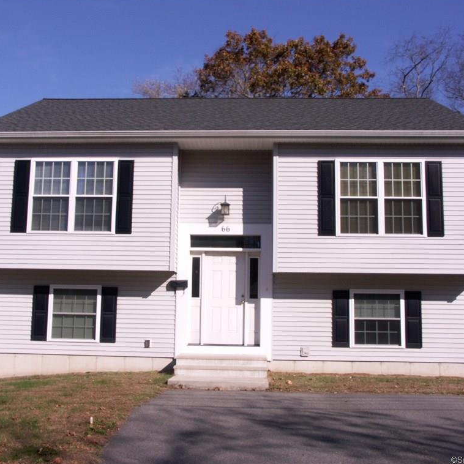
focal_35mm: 43
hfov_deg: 39.2
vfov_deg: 39.2
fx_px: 652
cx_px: 223
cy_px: 231
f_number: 8
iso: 64
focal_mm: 9.26
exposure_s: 1/400
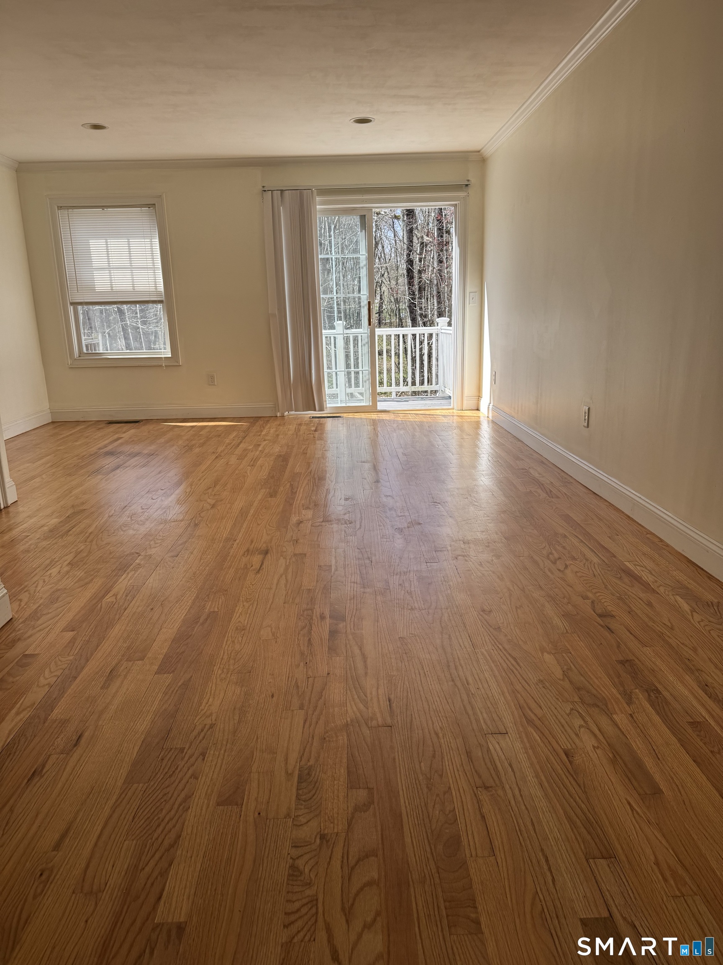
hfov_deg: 56.8
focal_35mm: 24
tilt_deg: -15.7
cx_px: 362
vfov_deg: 71.6
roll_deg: +1.8
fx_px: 668
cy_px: 482
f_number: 1.78
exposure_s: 1/604
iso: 80
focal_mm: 6.76
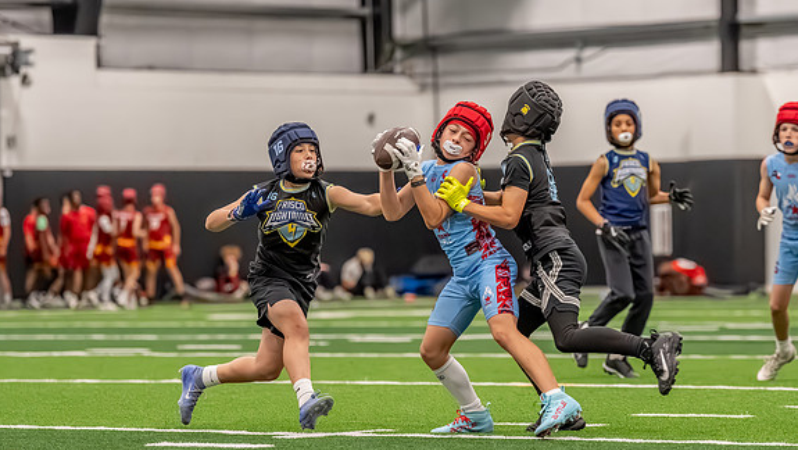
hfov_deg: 10.2
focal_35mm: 212
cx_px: 452
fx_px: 4488
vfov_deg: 5.7
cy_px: 259
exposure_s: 1/1000
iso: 6400
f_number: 2.8
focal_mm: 127
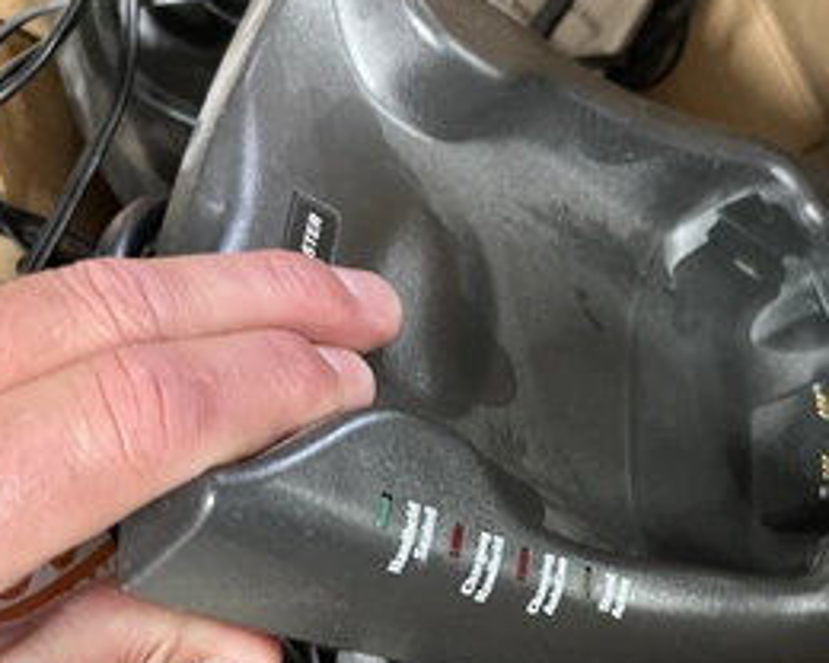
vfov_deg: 37.8
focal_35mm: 39
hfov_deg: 45.6
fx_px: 957
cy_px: 443
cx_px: 599
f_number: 1.6
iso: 500
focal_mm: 5.1
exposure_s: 1/40
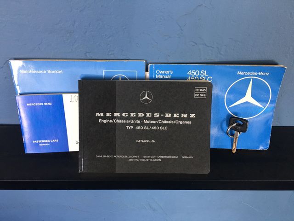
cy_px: 110
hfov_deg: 61.7
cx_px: 147
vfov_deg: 48.2
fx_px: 246
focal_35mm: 29
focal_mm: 4.15
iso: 40
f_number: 2.2
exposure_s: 1/30
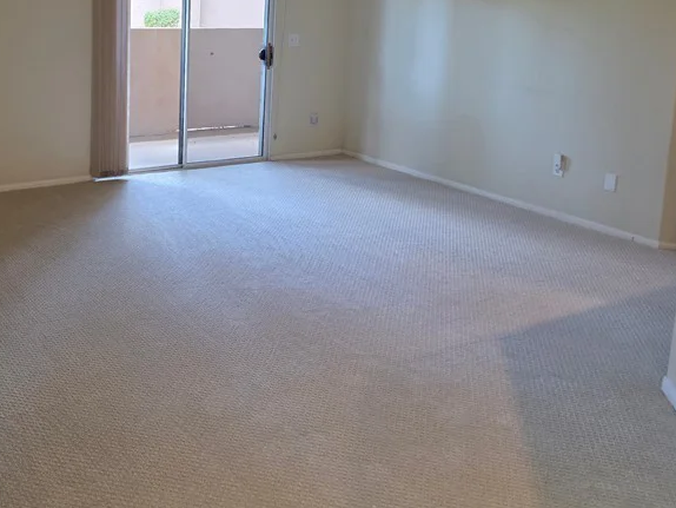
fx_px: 801
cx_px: 216
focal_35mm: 41
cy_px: 113
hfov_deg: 45.0
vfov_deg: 34.3
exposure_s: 1/120
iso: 250
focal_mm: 6.3
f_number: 1.7
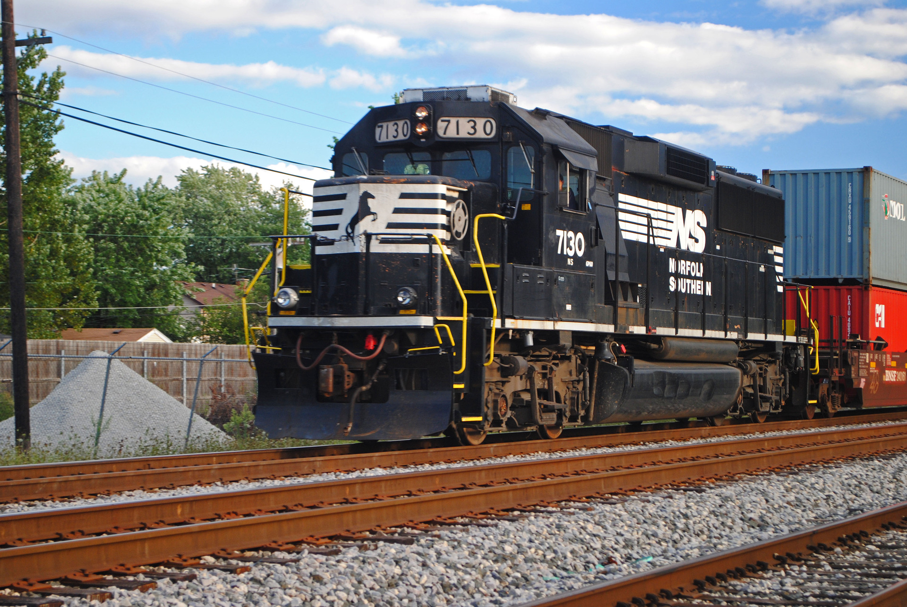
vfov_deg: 16.6
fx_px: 2081
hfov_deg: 24.6
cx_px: 454
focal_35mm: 82
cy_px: 304
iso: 200
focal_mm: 55
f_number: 5.6
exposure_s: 1/60
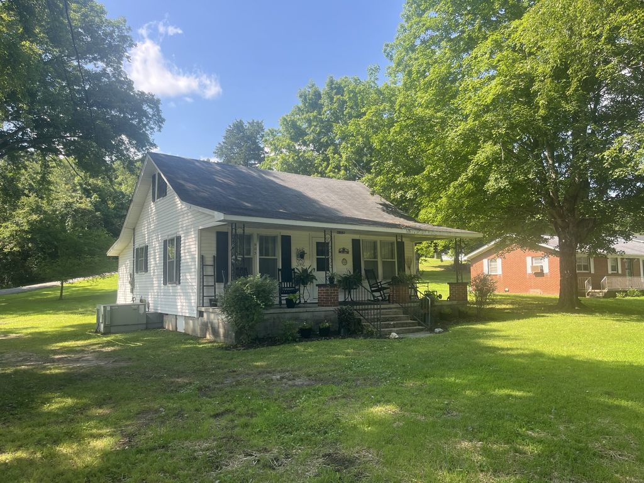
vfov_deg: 53.1
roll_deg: +1.8
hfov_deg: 67.3
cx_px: 322
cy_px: 242
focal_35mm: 26
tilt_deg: +6.7
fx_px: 484
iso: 50
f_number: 1.6
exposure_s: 1/782
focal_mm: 5.1
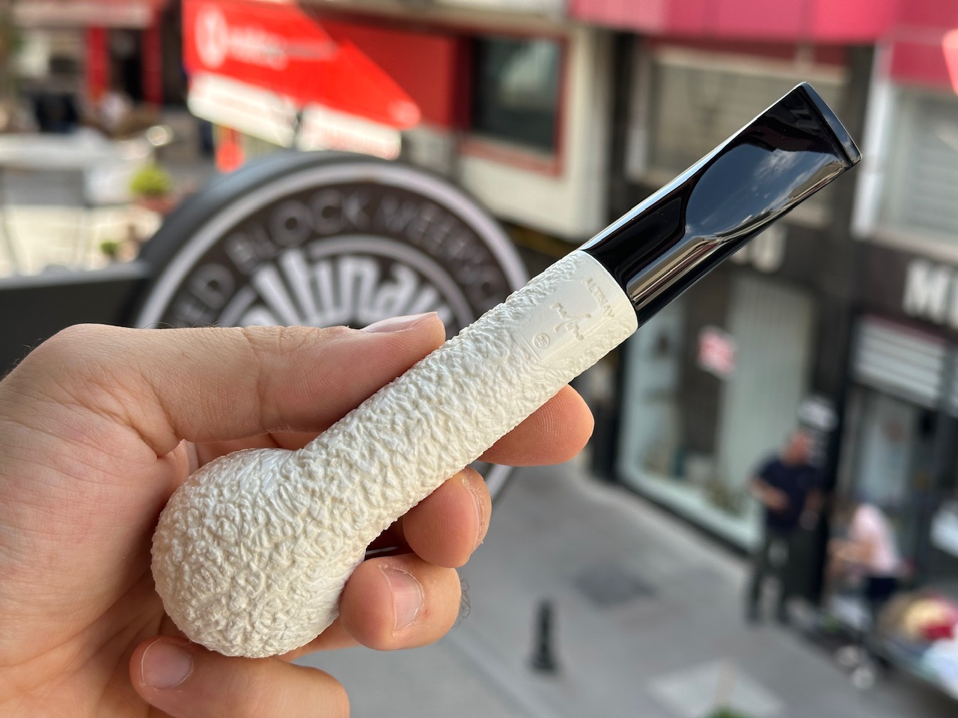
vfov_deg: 30.3
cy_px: 359
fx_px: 1328
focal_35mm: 48
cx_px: 479
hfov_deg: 39.7
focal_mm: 6.86
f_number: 1.78
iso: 64
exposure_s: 1/631
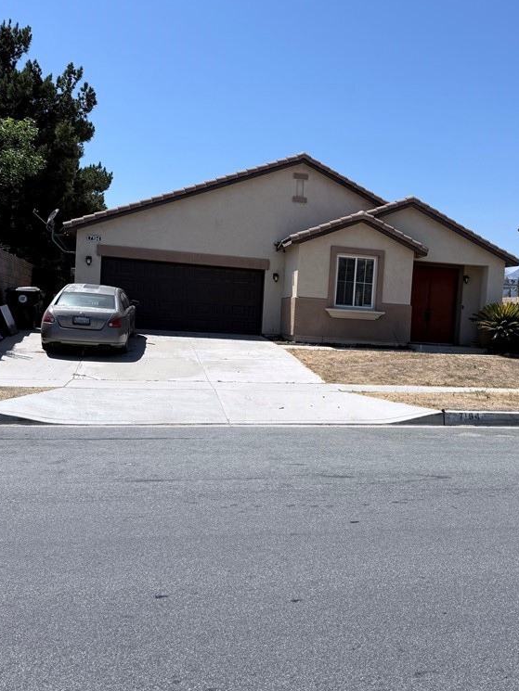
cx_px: 330
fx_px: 660
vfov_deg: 55.3
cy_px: 351
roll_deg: -4.4
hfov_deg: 42.6
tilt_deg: -1.7
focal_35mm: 33
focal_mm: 6.76
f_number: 1.78
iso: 80
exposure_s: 1/6173
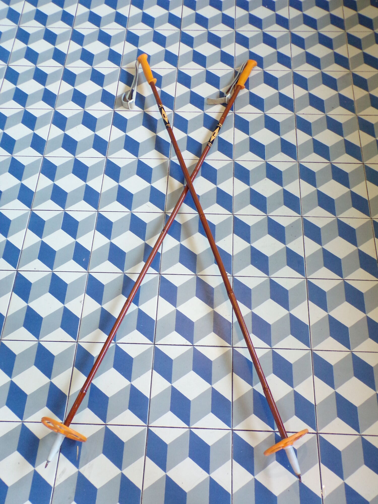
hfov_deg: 44.2
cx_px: 189
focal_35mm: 32
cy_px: 252
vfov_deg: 56.8
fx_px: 466
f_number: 3.2
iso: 400
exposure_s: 1/17
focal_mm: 5.8
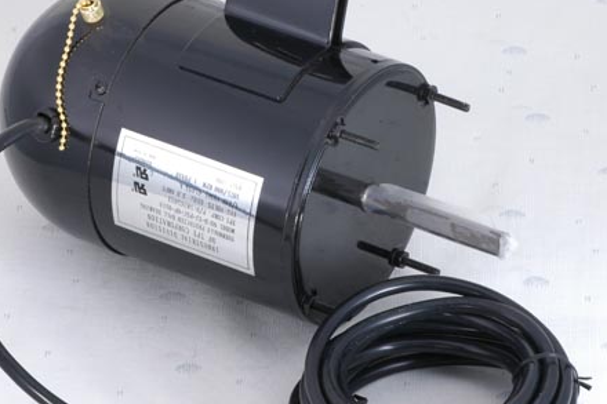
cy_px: 139
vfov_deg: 6.4
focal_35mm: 215
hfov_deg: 9.6
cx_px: 275
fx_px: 3618
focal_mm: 105
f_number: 22
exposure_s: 1/125
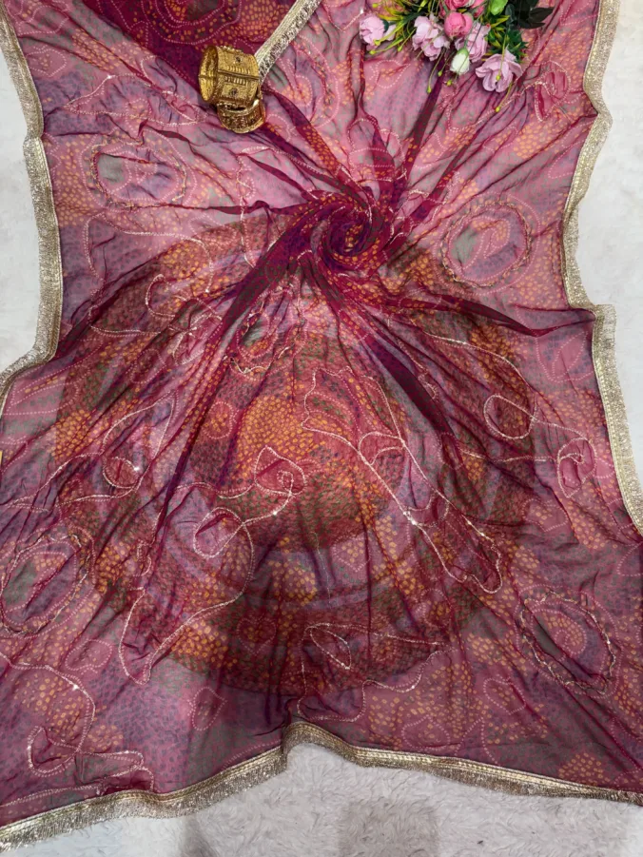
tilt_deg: -81.4
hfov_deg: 53.1
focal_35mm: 26
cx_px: 322
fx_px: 644
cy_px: 428
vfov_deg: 67.3
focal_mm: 5.96
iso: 50
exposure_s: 1/100
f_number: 1.6
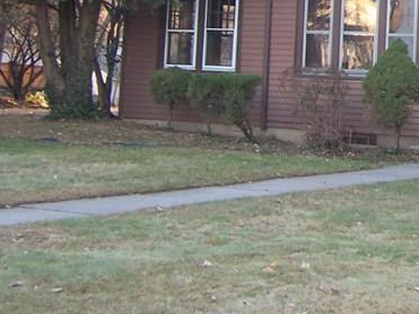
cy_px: -106
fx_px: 1271
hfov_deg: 17.4
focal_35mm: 105
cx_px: 568
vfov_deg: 13.5
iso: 80
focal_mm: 6.3
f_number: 2.8
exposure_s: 1/60
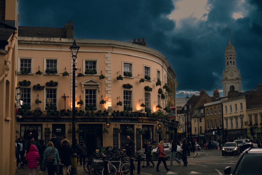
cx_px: 131
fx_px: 415
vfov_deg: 23.8
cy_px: 88
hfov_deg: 35.1
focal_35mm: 57
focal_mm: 38
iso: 100
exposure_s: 1/100
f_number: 5.6
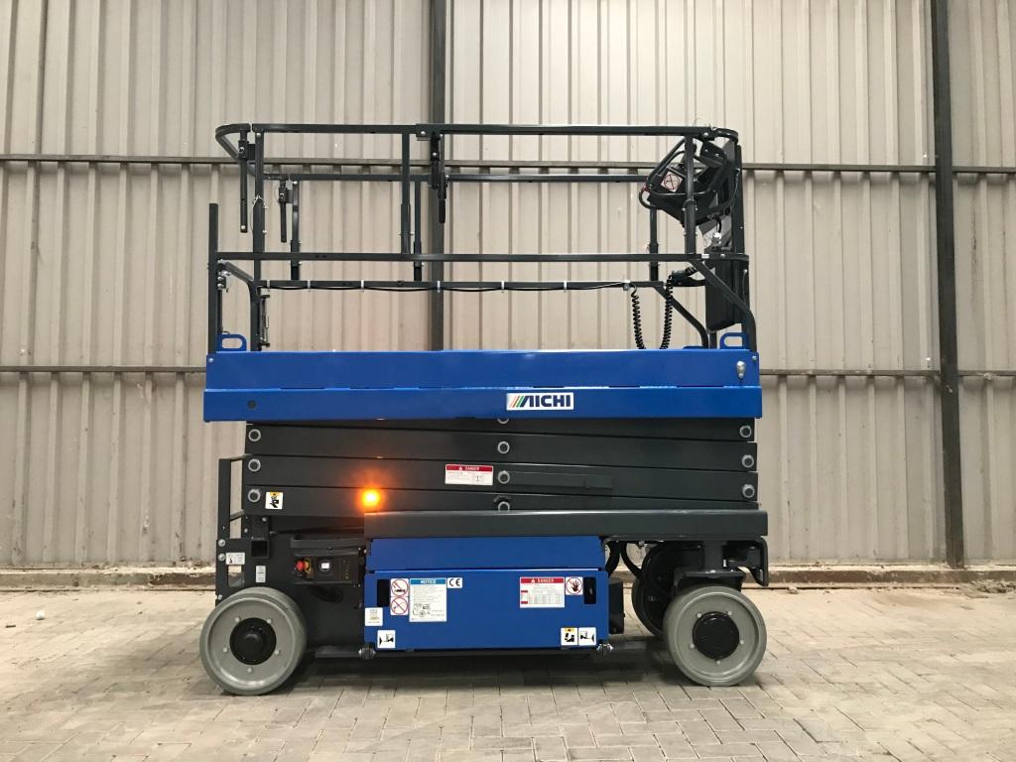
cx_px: 508
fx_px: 822
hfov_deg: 63.4
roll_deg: -0.6
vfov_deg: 49.7
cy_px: 381
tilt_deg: +3.9
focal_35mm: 28
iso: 100
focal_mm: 3.99
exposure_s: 1/9
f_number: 1.8
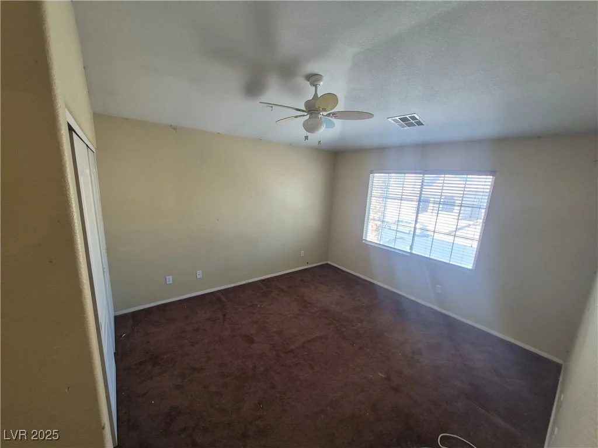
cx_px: 299
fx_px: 225
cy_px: 224
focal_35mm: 13
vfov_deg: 89.9
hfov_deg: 106.2
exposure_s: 1/60
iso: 125
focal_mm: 1.74
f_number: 2.2
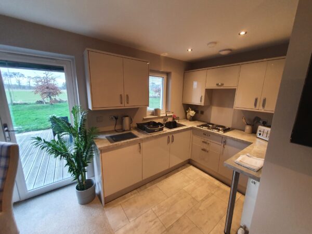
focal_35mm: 13
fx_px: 117
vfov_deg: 89.9
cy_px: 117
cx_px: 156
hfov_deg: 106.2
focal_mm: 1.8
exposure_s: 1/50
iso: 250
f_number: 2.2
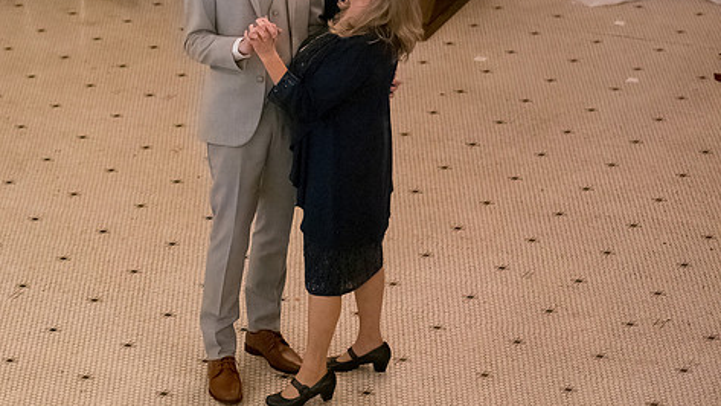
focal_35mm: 90
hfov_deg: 23.6
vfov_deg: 13.4
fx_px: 1721
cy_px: 126
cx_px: 282
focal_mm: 70
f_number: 2.8
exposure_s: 1/80
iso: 6400
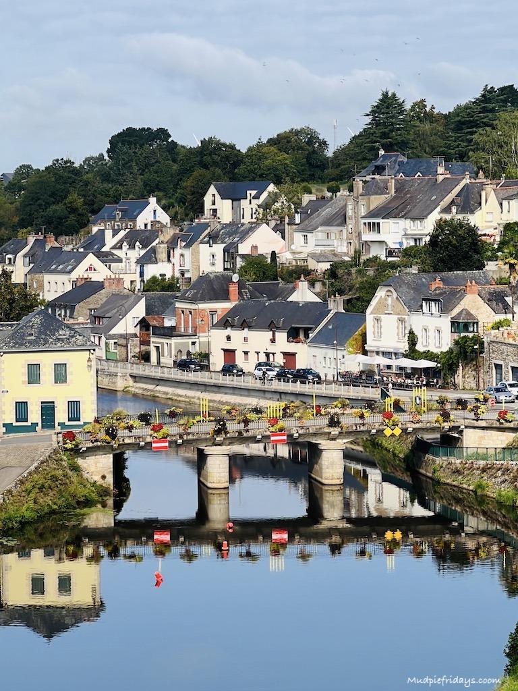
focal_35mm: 96
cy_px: 346
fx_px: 1915
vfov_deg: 20.4
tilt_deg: -3.8
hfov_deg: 15.4
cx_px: 259
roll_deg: +0.7
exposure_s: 1/690
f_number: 2.8
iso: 32
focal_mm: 9
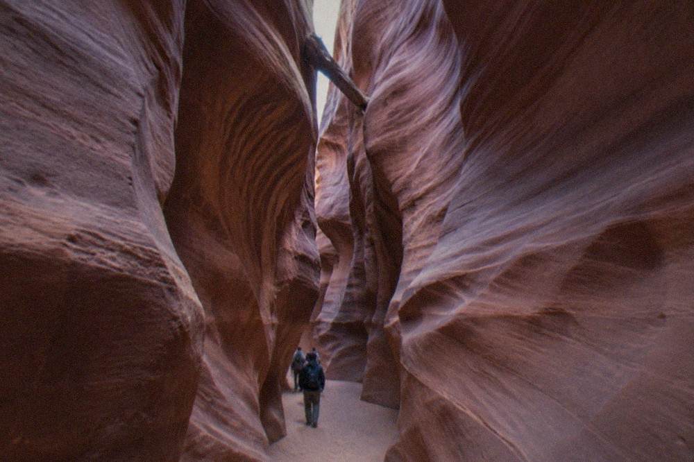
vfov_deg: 35.9
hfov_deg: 51.9
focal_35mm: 37
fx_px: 713
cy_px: 231
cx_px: 347
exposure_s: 1/250
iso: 800
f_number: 11
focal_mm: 37
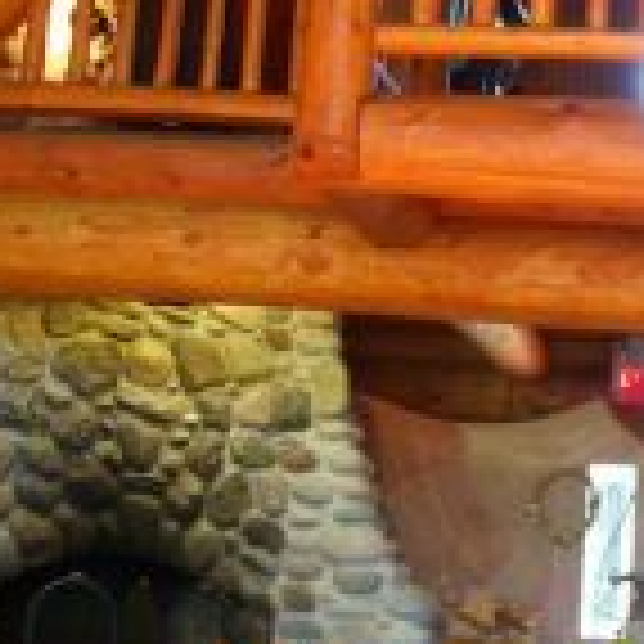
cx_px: 549
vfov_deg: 17.4
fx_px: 2105
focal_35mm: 100
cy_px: 232
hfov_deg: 17.2
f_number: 3.3
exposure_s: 1/10
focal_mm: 6.3
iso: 200
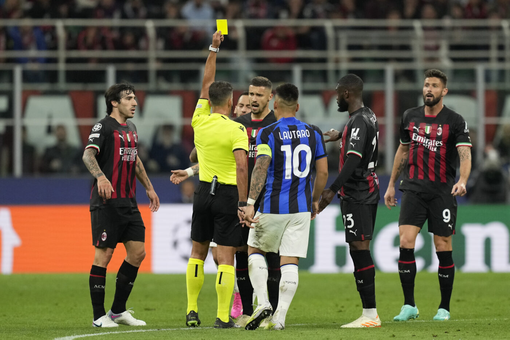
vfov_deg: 3.4
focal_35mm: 400
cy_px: 170
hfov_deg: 5.2
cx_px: 255
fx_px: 5666
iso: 2500
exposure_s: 1/1600
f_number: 3.2
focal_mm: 400
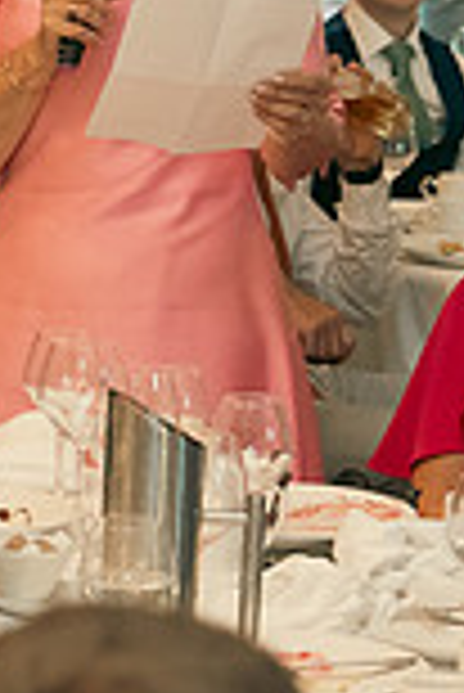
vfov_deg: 8.3
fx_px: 4784
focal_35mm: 248
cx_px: -158
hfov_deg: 5.5
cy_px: 389
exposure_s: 1/160
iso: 2500
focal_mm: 44
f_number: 3.5
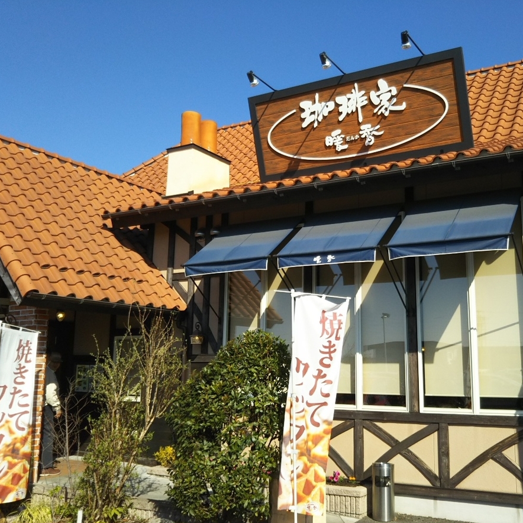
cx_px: 325
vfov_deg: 46.0
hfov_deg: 45.7
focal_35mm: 36
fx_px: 615
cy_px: 259
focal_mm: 4
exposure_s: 1/1022
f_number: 2.2
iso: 25
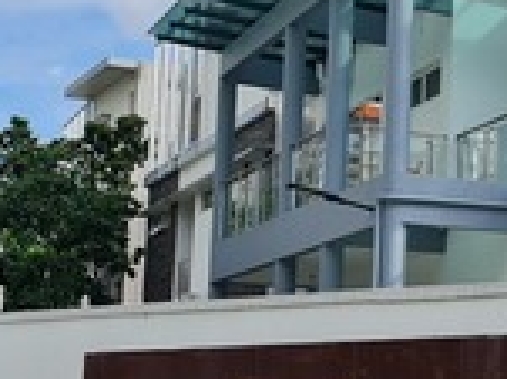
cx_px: 833
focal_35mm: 106
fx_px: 1551
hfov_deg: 16.4
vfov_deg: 13.9
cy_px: 231
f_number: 1.8
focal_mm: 7
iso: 50
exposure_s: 1/904
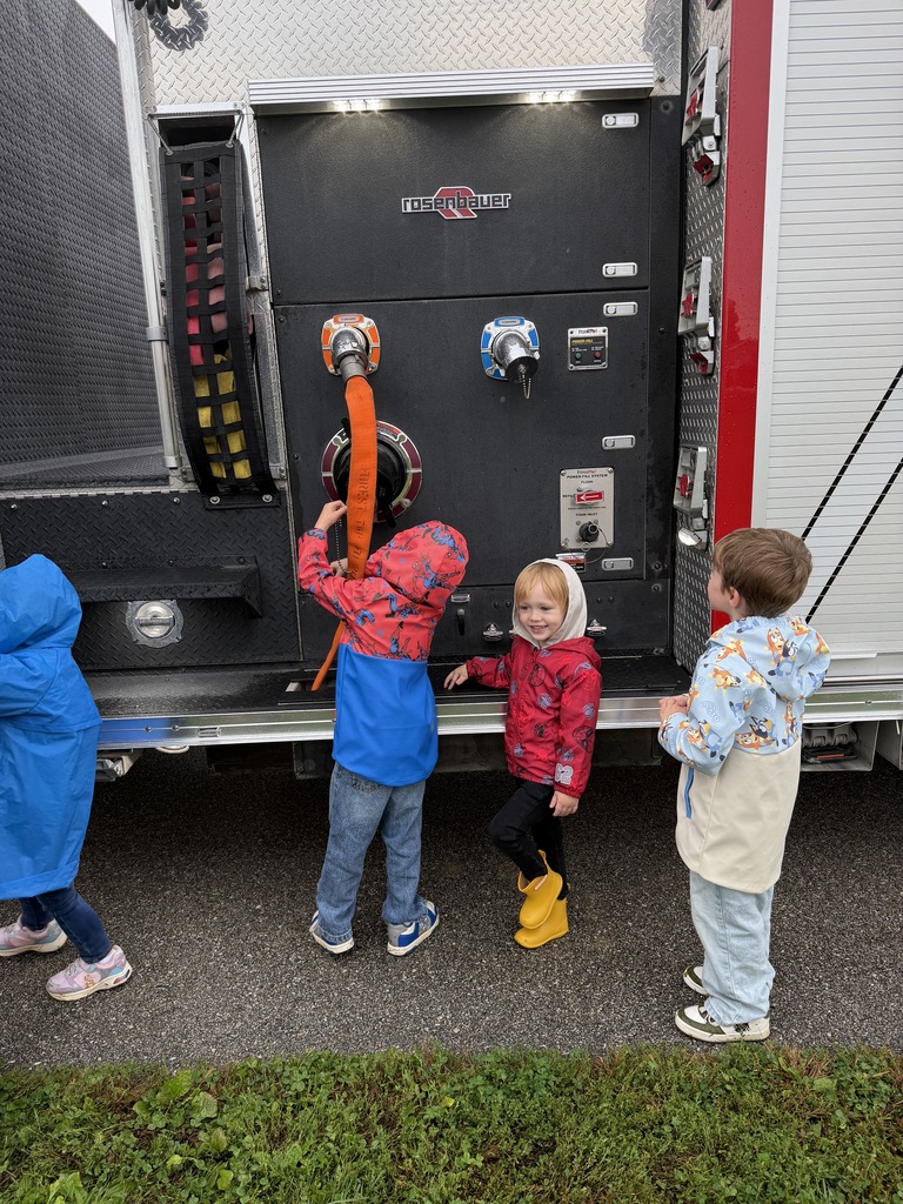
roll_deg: +1.9
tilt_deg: -13.1
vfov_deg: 71.6
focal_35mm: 24
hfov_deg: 56.8
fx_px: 835
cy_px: 602
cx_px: 452
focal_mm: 6.76
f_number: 1.78
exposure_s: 1/121
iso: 80
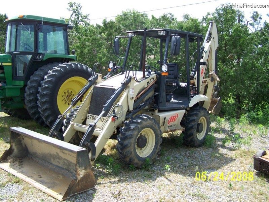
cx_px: 134
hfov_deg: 49.0
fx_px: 295
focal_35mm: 38
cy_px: 101
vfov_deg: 37.7
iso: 64
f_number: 2.8
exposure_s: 1/320
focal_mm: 6.3
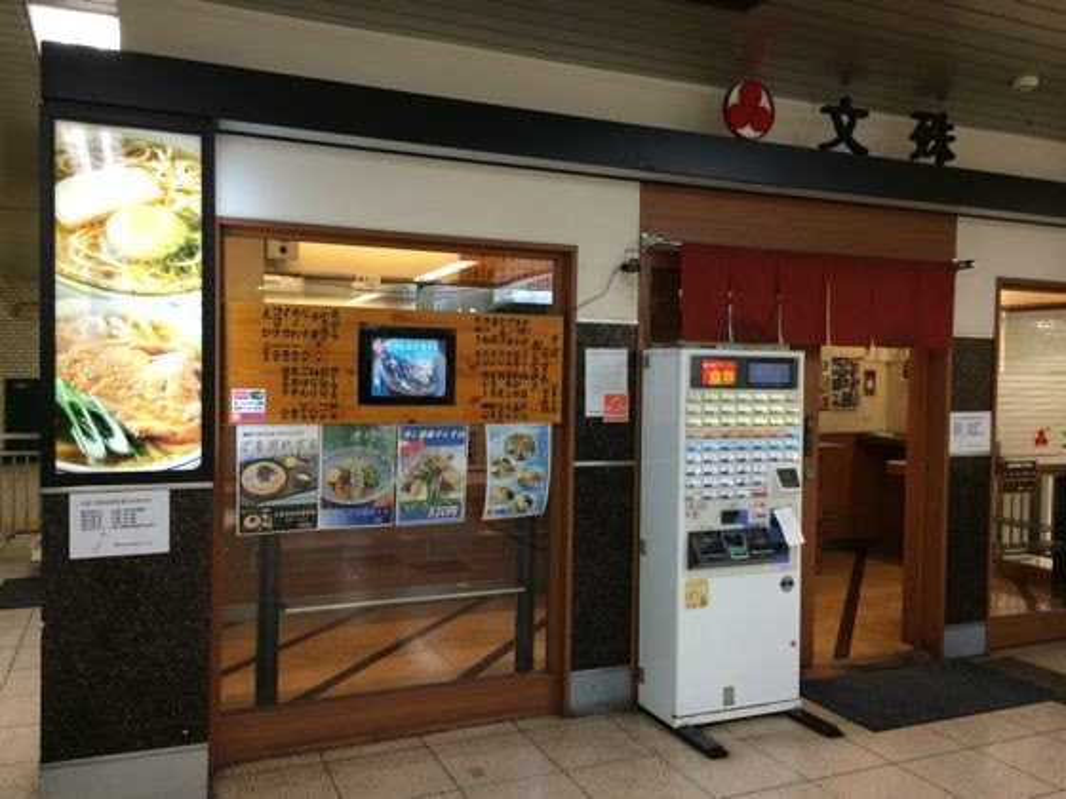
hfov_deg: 60.0
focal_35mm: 30
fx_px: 924
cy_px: 400
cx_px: 533
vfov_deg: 46.8
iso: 64
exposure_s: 1/30
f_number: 2.2
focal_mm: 4.12
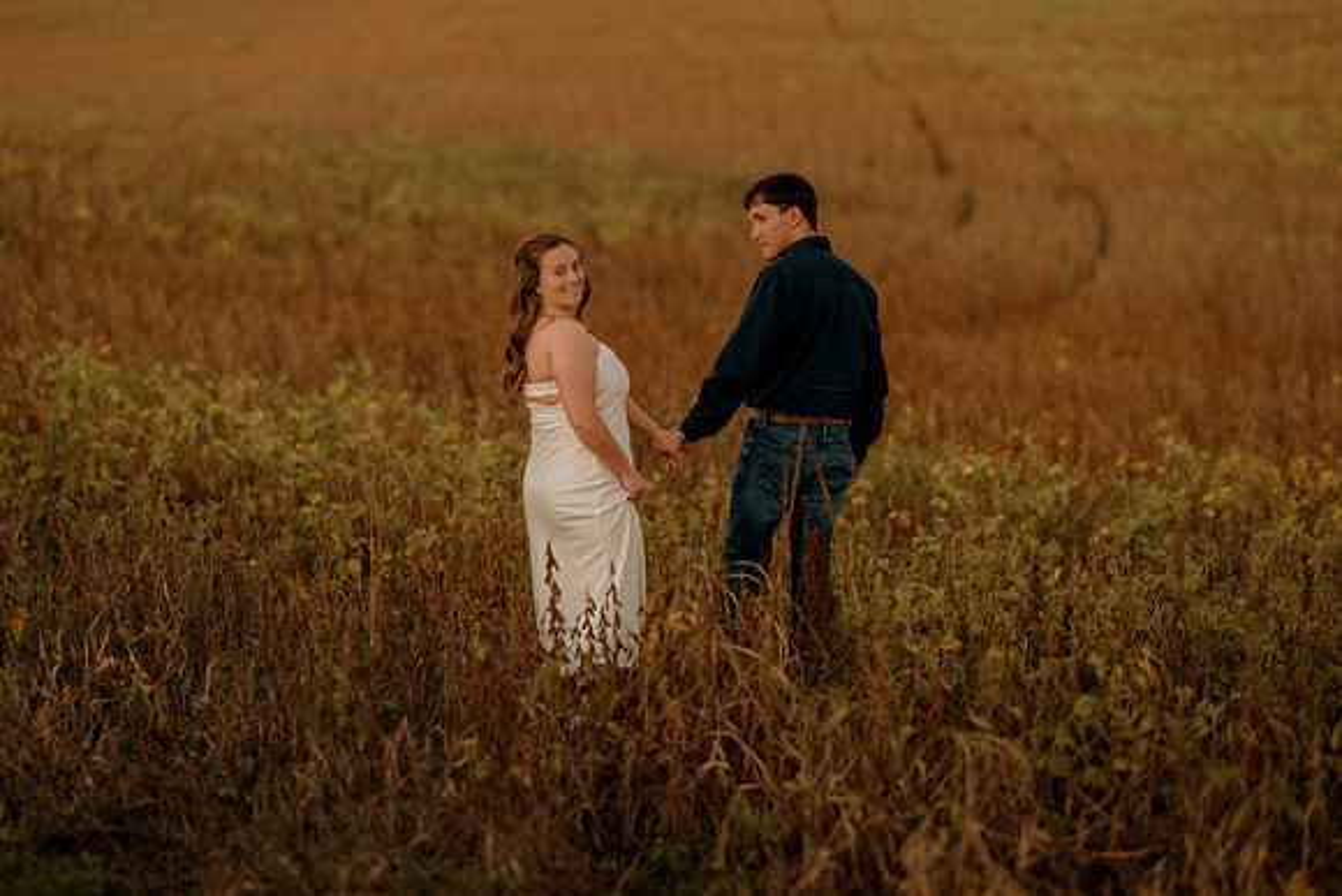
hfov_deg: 23.9
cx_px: 671
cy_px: 448
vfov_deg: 16.1
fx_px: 3169
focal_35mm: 85
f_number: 1.8
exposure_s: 1/125
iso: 200
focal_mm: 85
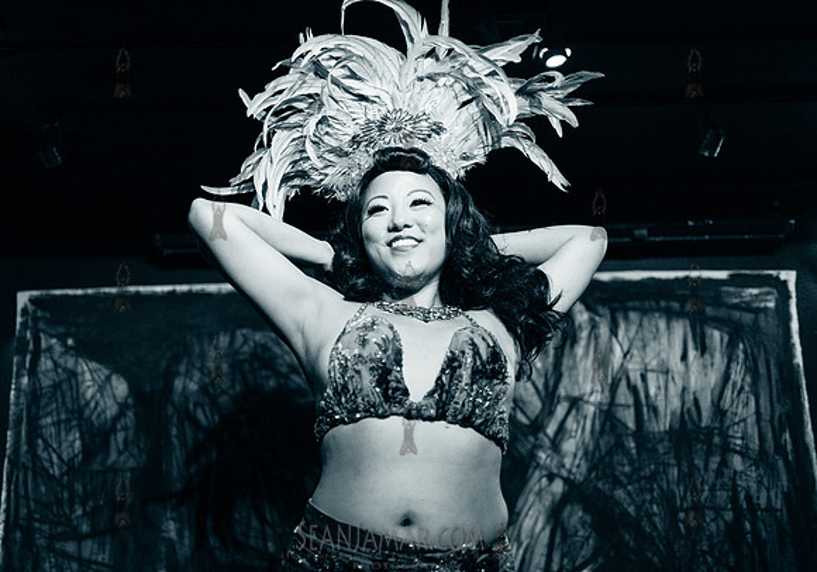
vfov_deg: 34.9
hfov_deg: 48.3
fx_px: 909
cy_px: 312
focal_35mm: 39
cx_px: 366
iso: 3200
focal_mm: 35
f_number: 2
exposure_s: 1/500
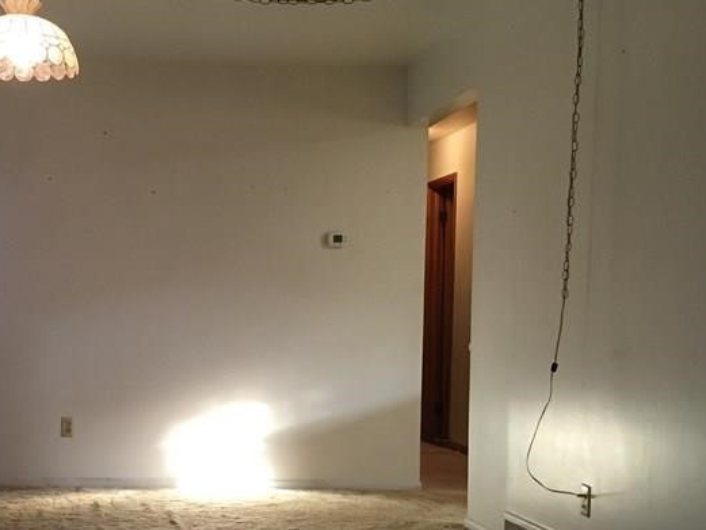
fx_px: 1163
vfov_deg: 25.5
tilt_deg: -3.0
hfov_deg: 32.6
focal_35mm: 57
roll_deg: -0.3
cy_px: 358
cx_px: 115
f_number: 2.2
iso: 125
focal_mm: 4.15
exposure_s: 1/30
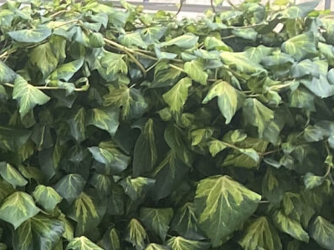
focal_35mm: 167
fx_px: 1611
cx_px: -514
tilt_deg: -8.8
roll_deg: -0.5
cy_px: 791
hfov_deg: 10.1
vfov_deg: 7.6
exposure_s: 1/203
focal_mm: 4.25
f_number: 1.8
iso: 32
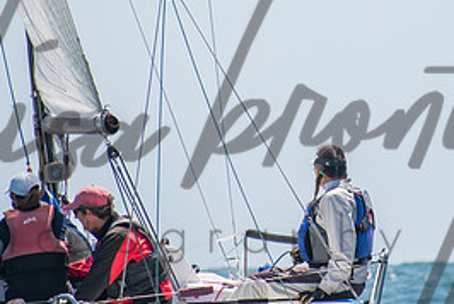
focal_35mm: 719
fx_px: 9077
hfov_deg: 2.9
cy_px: 110
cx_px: 326
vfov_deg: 1.9
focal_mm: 220
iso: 200
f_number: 6.3
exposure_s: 1/800
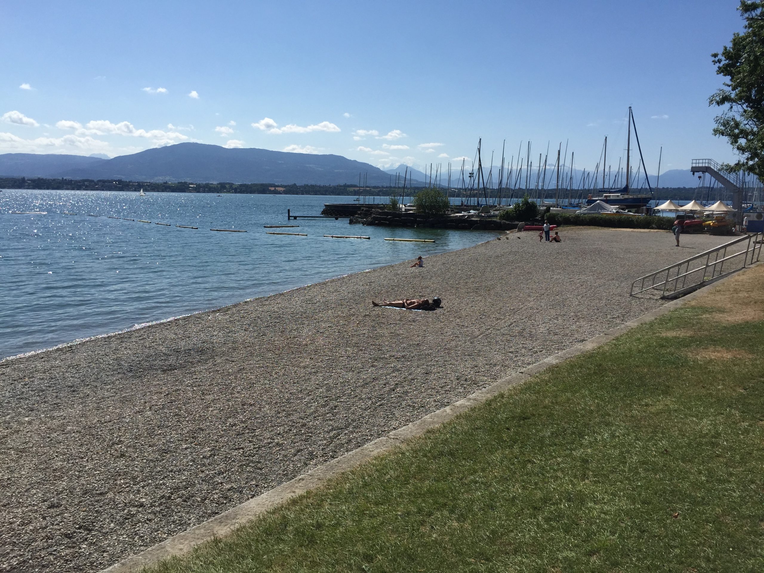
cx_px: 382
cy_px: 286
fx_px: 640
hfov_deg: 61.7
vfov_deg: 48.2
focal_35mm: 29
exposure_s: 1/4405
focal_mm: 4.15
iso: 32
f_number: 2.2
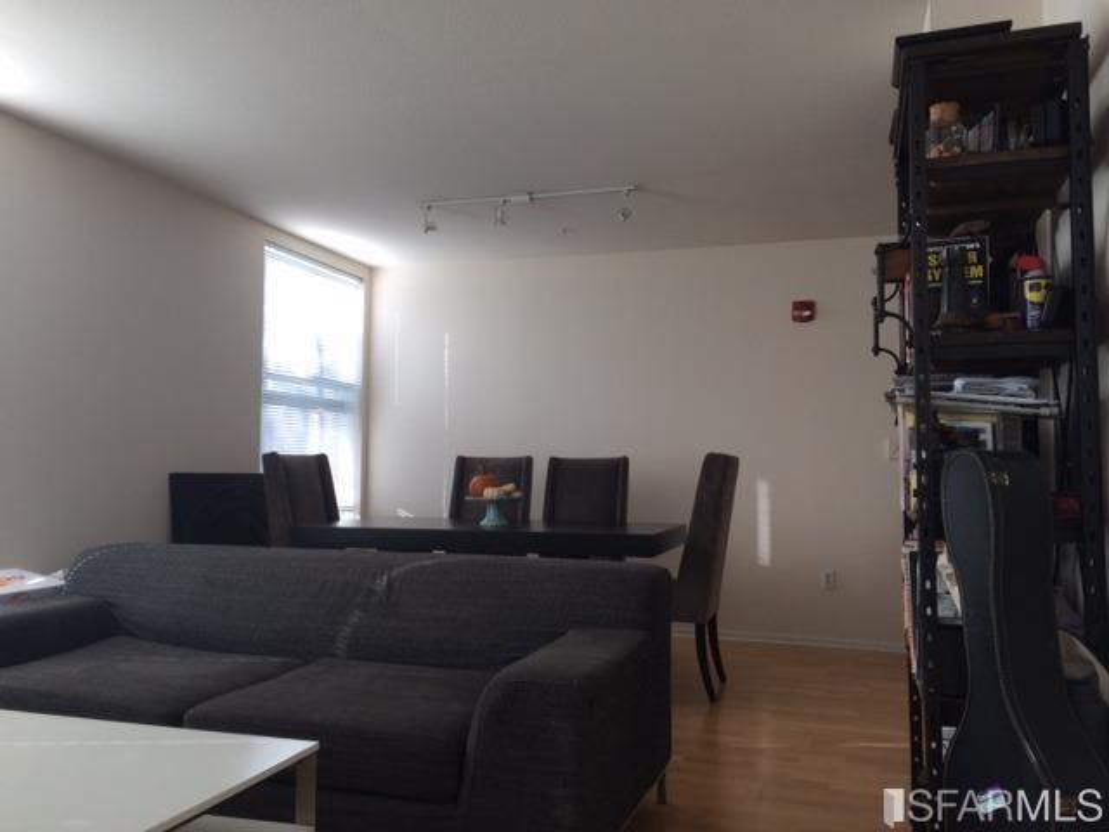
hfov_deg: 61.7
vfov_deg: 48.2
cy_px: 416
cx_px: 554
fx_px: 929
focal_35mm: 29
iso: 40
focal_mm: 4.15
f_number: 2.2
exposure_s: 1/120
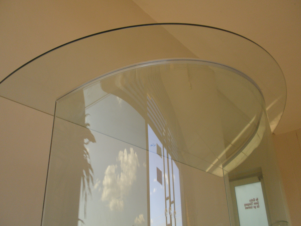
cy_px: 113
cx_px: 150
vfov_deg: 38.7
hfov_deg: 50.1
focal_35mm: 37
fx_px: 322
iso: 125
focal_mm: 6.6
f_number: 3.5
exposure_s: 1/30
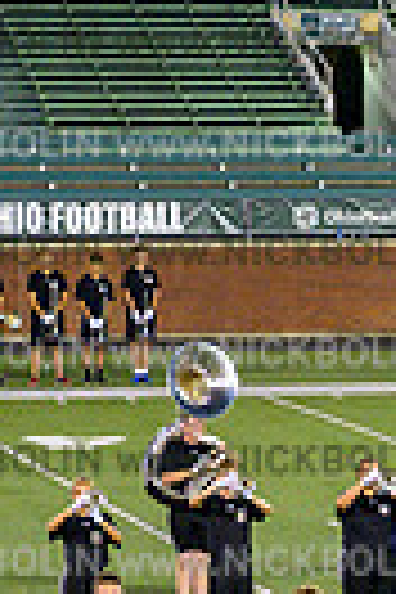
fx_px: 5065
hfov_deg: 4.4
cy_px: 562
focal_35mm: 307
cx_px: 891
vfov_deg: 6.7
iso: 4000
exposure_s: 1/1000
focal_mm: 70
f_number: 4
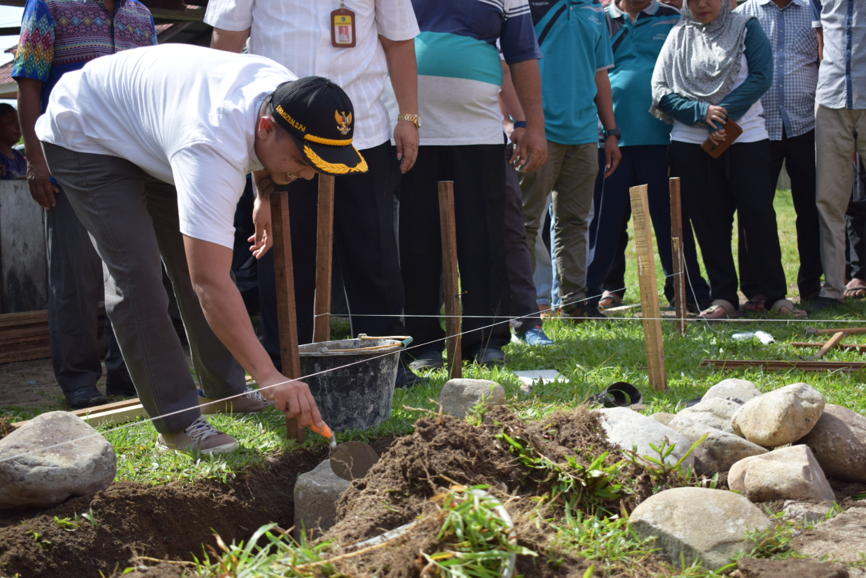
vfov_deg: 26.5
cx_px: 433
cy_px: 289
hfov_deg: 38.9
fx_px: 1227
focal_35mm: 51
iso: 250
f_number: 4.5
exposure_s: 1/1000
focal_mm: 34
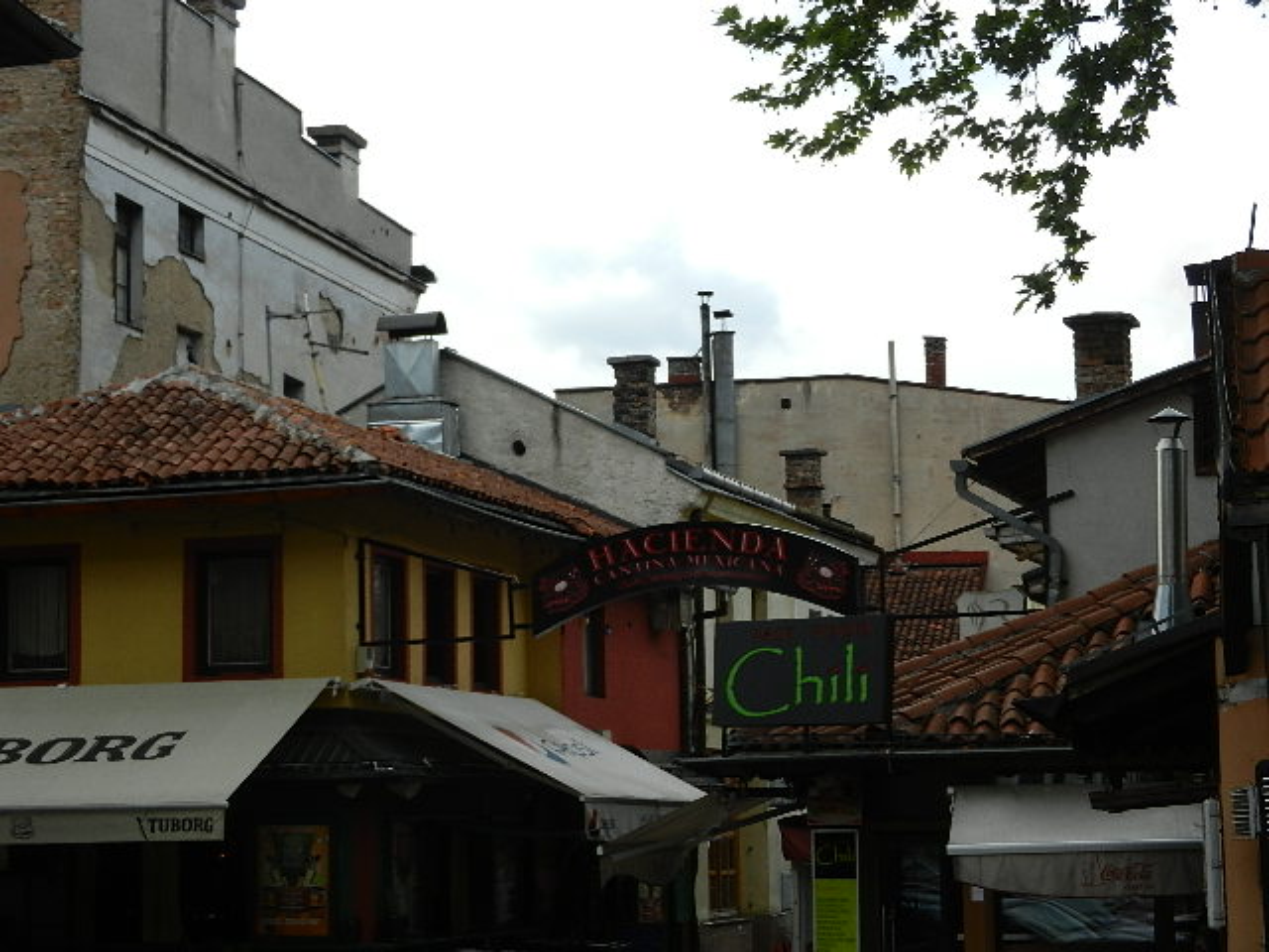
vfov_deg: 18.9
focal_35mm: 78
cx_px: 634
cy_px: 476
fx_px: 2859
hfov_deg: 25.0
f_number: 4.8
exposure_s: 1/400
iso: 160
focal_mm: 14.1
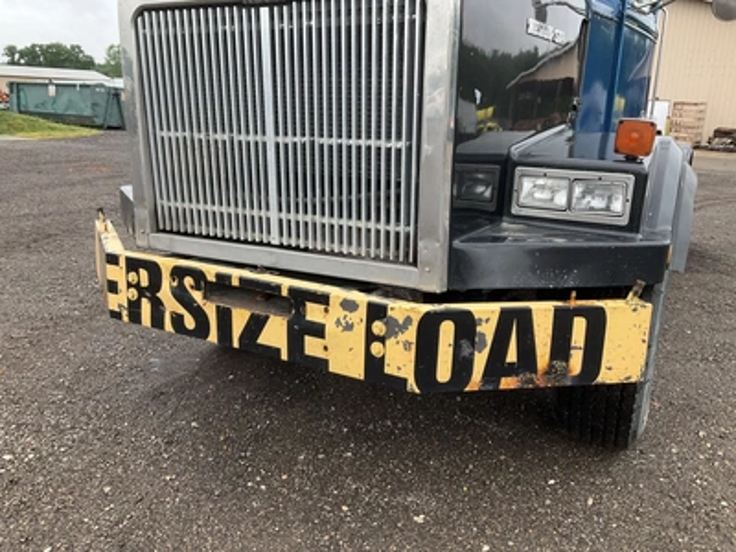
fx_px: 617
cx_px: 368
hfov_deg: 61.7
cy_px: 276
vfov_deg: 48.2
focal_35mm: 29
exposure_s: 1/122
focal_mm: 3
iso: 16
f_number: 1.8
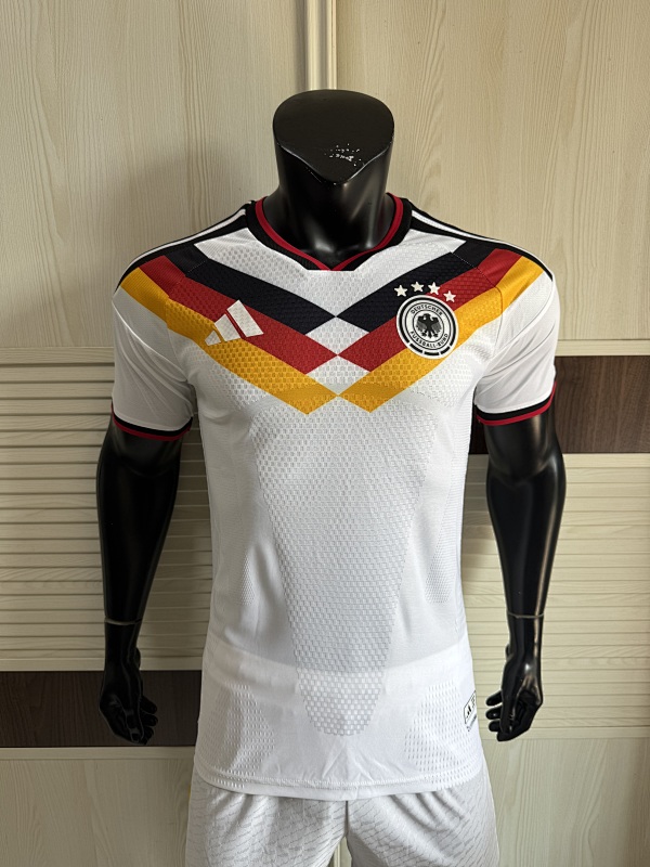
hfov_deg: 56.8
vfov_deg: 71.6
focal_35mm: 24
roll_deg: +0.2
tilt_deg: -14.7
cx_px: 325
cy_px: 434
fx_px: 601
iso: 64
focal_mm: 6.76
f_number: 1.78
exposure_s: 1/180
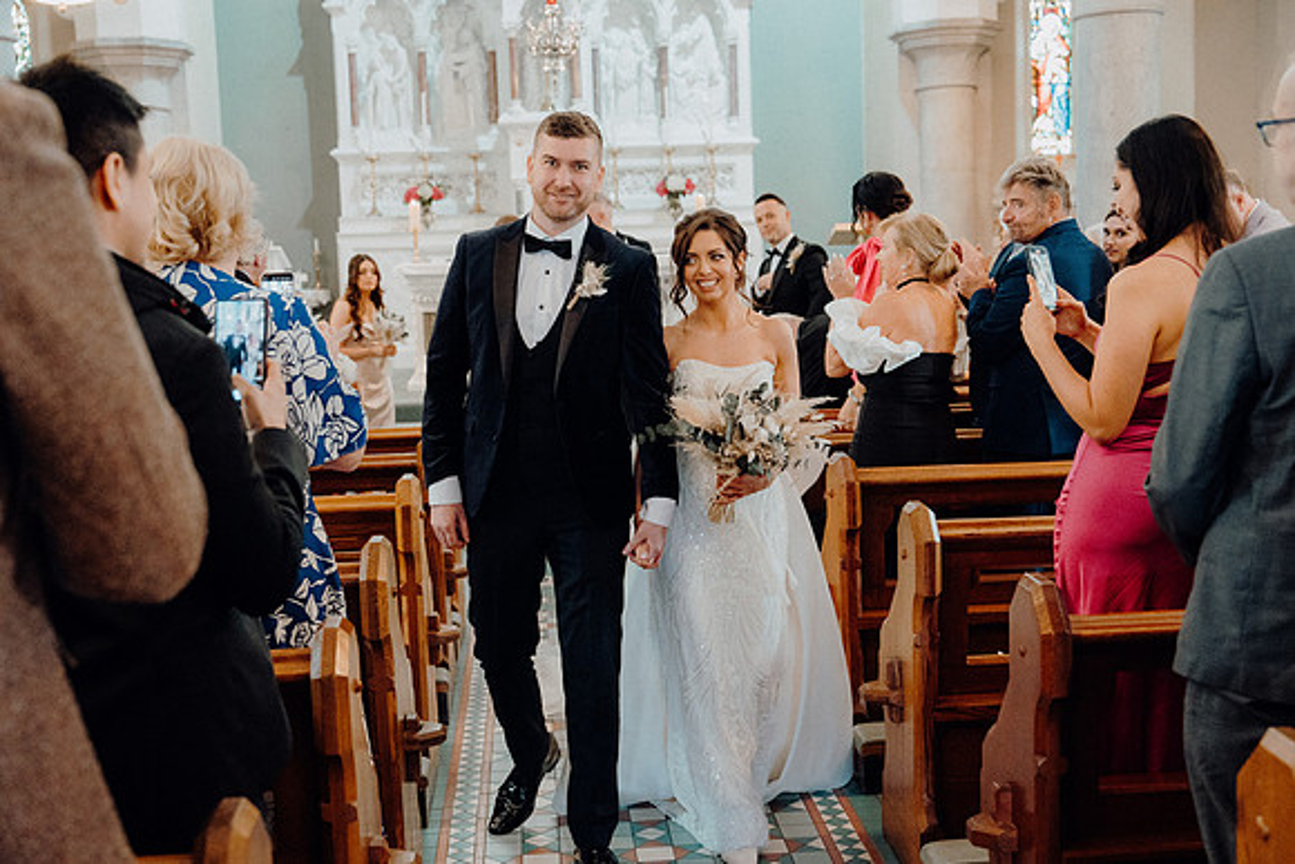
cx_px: 648
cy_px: 432
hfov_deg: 44.5
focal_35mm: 44
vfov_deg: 30.5
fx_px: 1583
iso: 5000
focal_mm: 44
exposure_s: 1/160
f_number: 3.5
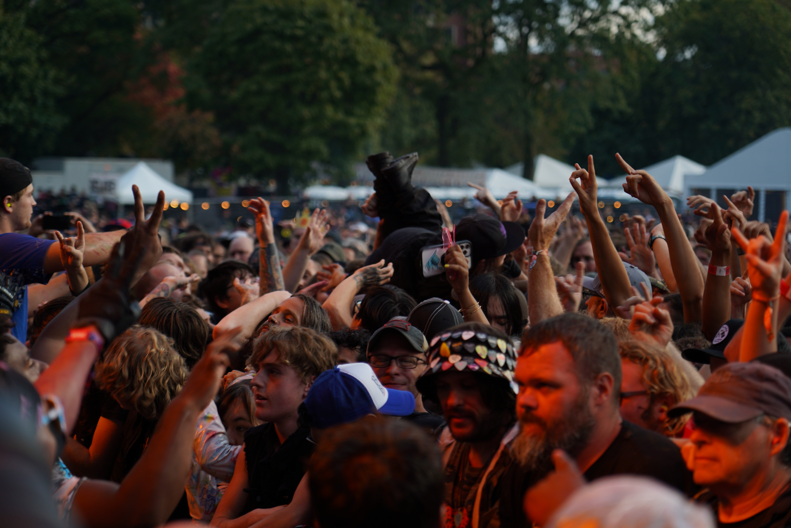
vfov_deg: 13.0
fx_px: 2307
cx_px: 396
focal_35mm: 105
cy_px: 264
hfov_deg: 19.5
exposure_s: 1/125
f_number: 4
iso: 100
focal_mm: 105
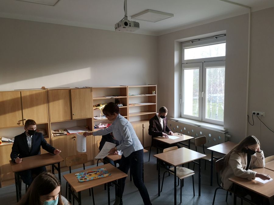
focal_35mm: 27
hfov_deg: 65.3
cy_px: 102
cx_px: 137
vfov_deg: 51.4
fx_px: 214
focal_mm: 3.95
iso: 100
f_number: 1.8
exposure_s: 1/100
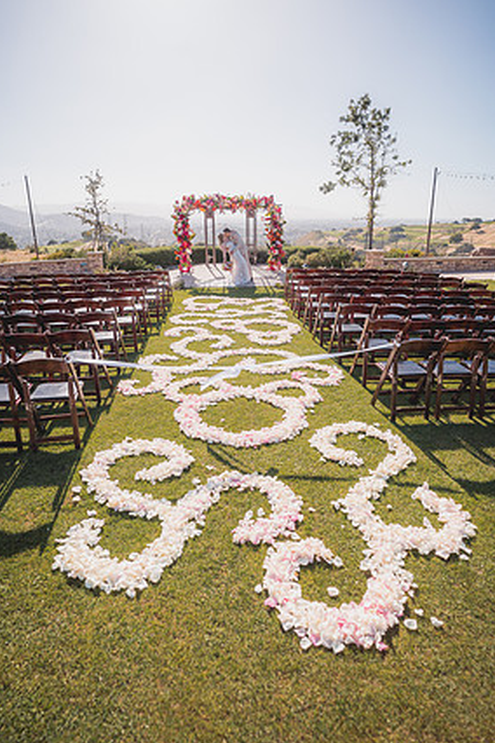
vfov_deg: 86.9
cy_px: 359
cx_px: 237
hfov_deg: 64.5
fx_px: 392
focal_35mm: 19
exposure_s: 1/2000
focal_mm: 18
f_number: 2.8
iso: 125
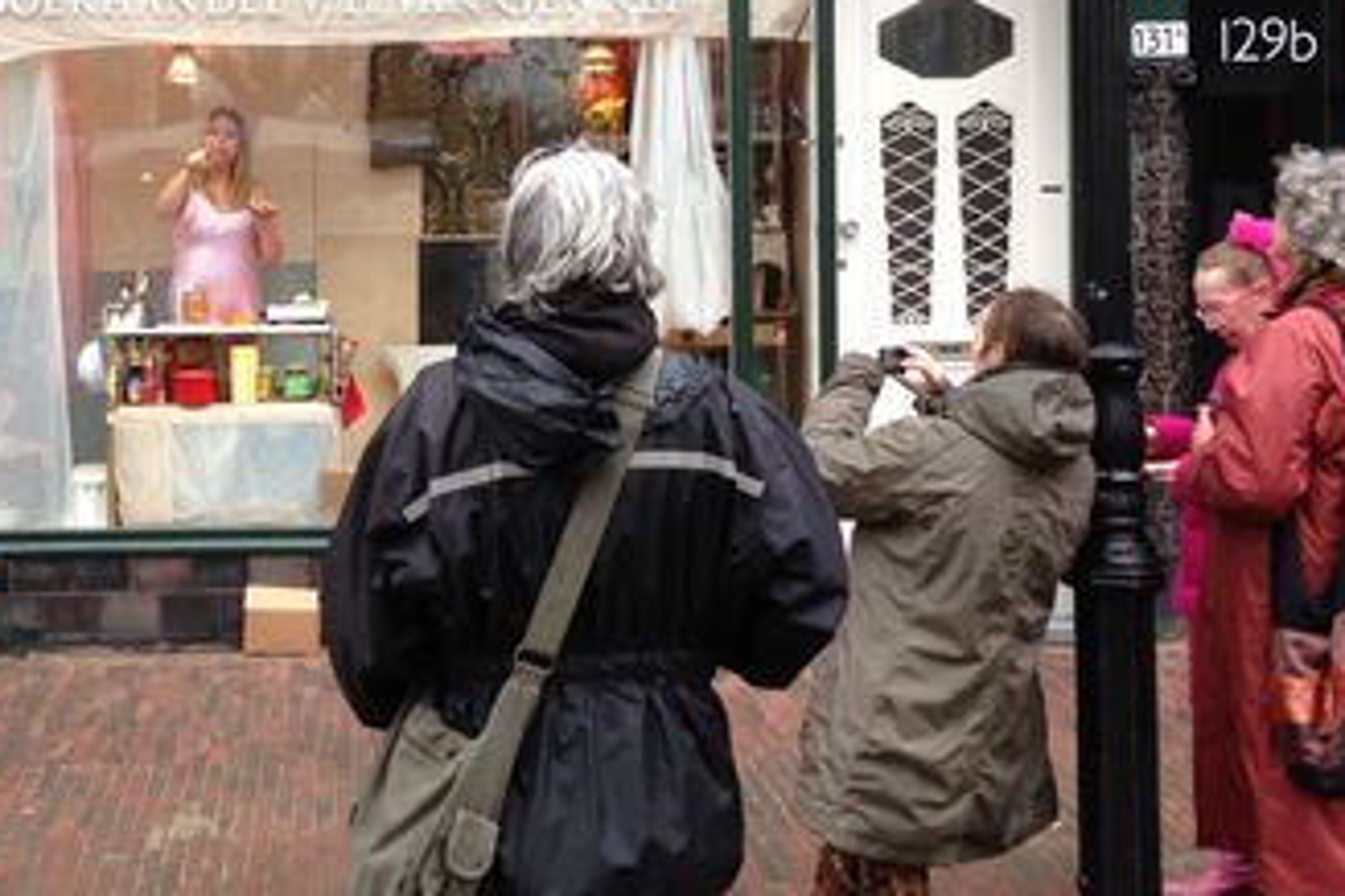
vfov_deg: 21.4
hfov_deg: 31.5
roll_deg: -0.1
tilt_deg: +0.7
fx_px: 2354
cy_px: 210
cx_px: 387
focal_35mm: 63
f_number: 2.4
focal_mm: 4.12
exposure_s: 1/60
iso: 64
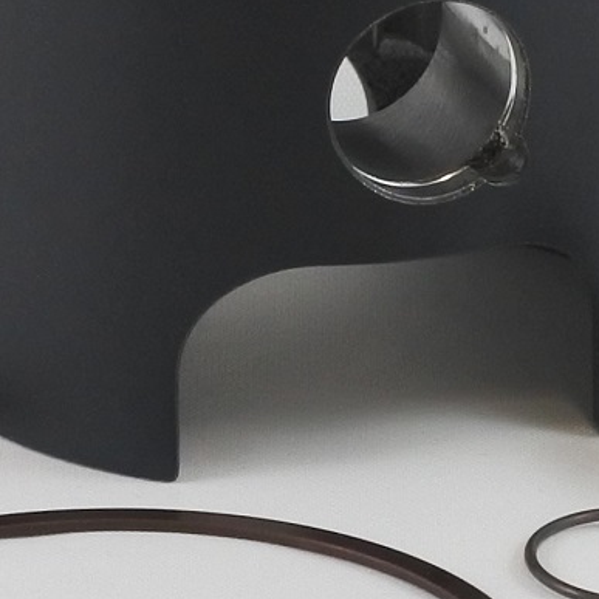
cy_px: 87
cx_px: 339
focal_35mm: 198
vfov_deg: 8.8
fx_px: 3876
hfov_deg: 8.8
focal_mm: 16.8
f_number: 4.5
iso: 400
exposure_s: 1/160
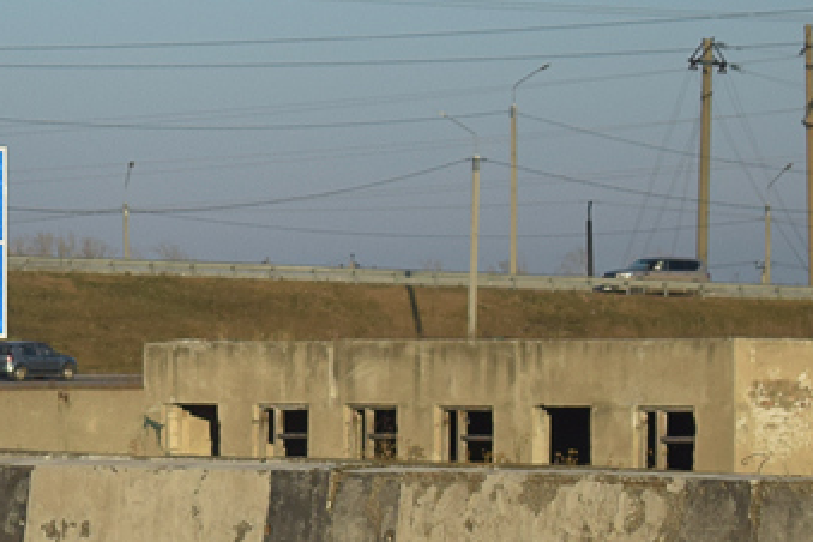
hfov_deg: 6.9
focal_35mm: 292
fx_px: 6589
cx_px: -513
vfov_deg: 4.7
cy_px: 118
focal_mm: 55
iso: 200
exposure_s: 1/1000
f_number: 7.1
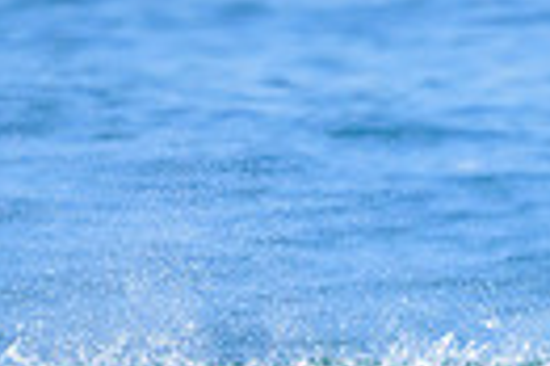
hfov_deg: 0.6
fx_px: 54061
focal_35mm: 3543
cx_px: 399
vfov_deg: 0.4
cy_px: 734
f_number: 6.3
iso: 3600
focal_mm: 800
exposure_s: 1/2000
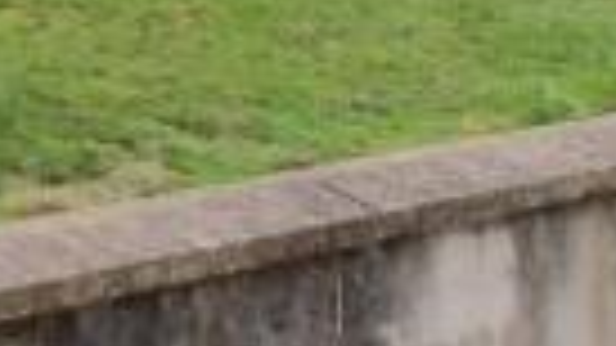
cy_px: -577
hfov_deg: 14.9
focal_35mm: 130
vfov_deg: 8.3
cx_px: -389
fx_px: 2123
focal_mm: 5.1
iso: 80
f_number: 3.3
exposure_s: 1/60
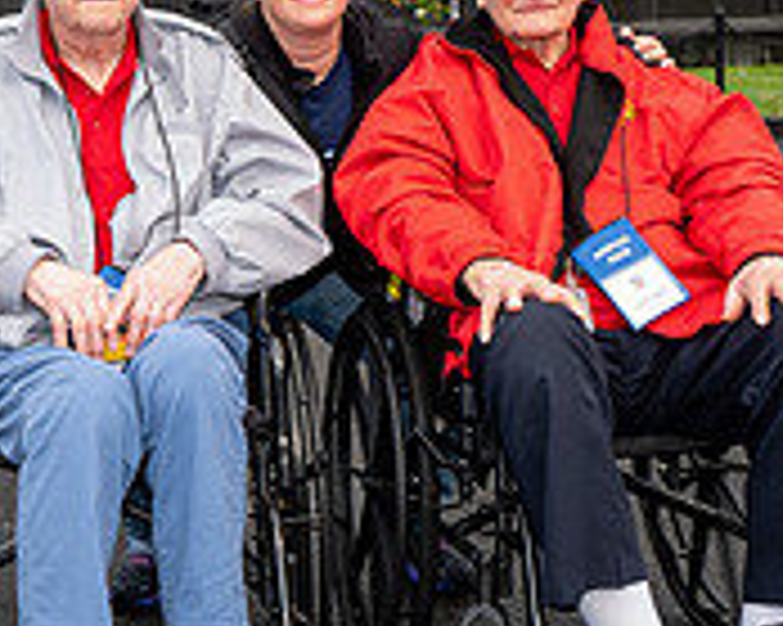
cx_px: 180
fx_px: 1737
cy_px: 135
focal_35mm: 75
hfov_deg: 25.1
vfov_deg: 20.2
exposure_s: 1/100
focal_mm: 24
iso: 250
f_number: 6.3
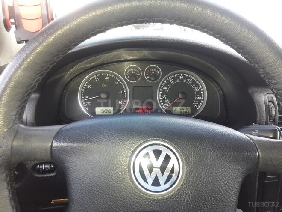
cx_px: 141
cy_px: 106
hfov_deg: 63.4
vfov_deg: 49.7
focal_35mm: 28
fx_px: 228
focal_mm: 3.7
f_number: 1.9
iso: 40
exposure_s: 1/50
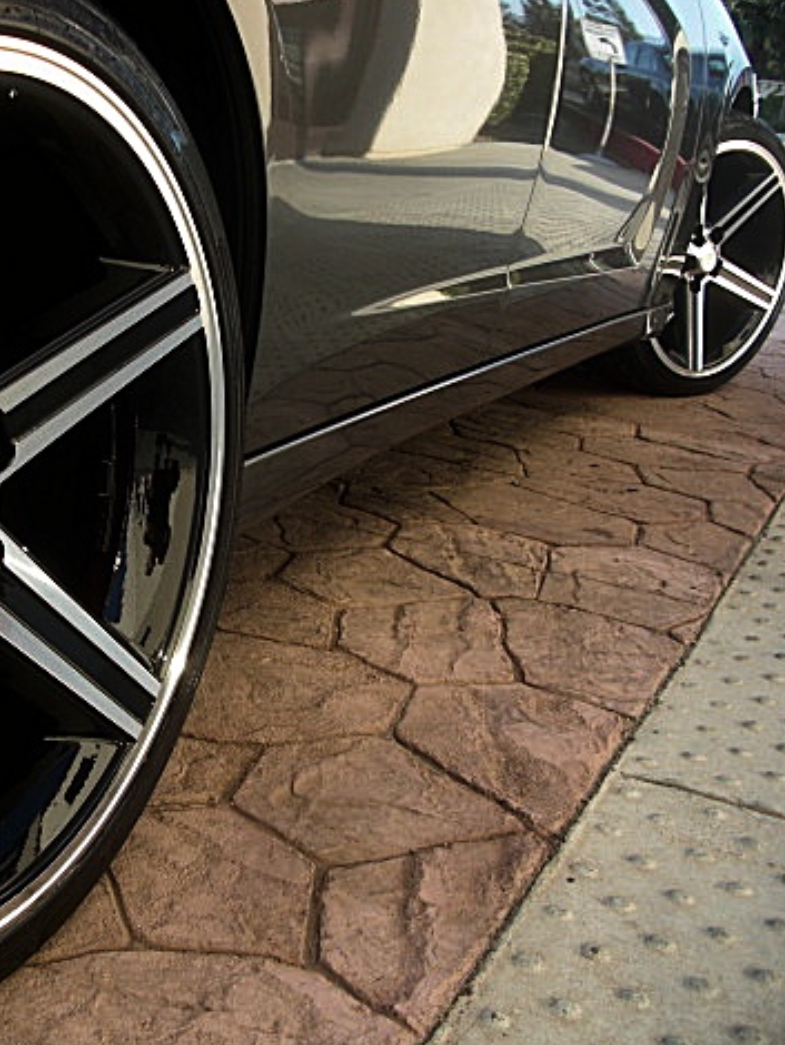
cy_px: 522
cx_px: 138
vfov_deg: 38.9
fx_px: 1480
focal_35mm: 49
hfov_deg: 28.9
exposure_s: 1/125
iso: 50
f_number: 2.8
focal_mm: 6.3
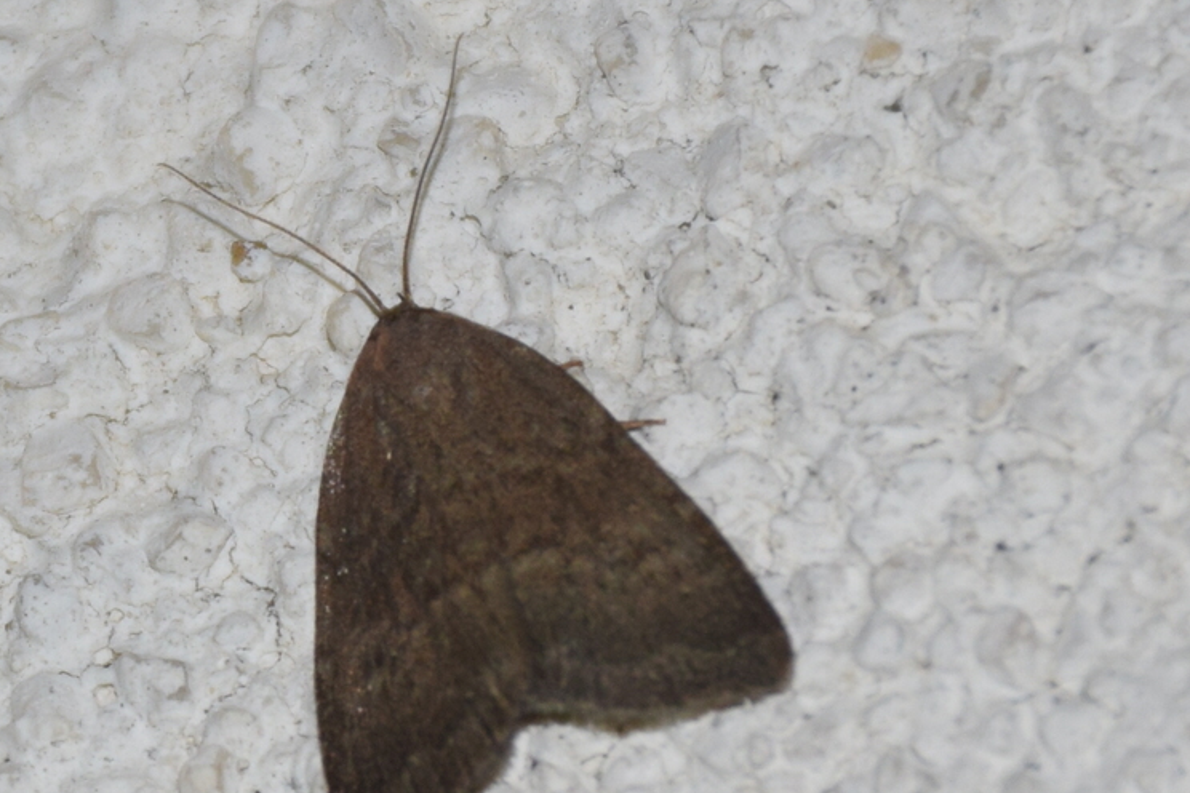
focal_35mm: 271
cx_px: 467
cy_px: 496
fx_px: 8957
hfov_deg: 7.6
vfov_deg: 5.1
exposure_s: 1/60
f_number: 5.6
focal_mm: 140
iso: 320
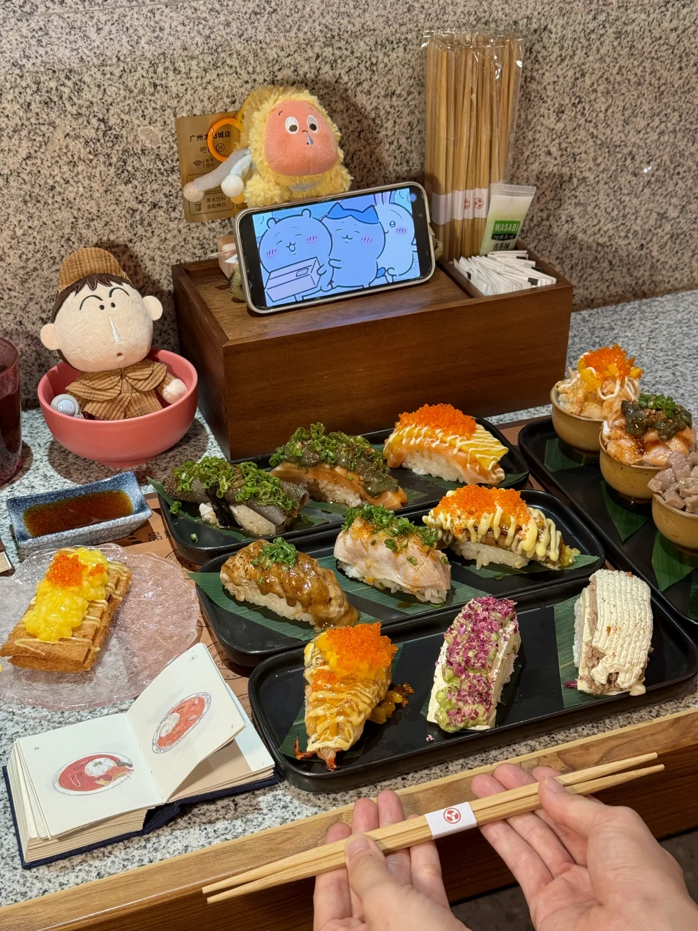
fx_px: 1291
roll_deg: +1.0
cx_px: 349
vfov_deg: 39.7
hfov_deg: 30.3
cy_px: 466
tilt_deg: -32.7
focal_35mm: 48
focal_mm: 6.76
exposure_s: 1/59
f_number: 1.78
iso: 80
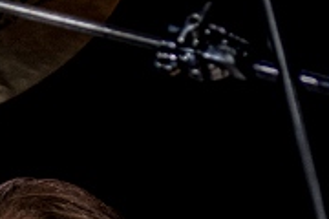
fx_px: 4935
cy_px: 429
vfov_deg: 2.5
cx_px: -122
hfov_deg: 3.8
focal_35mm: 540
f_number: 2.8
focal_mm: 90
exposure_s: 1/80
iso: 1600
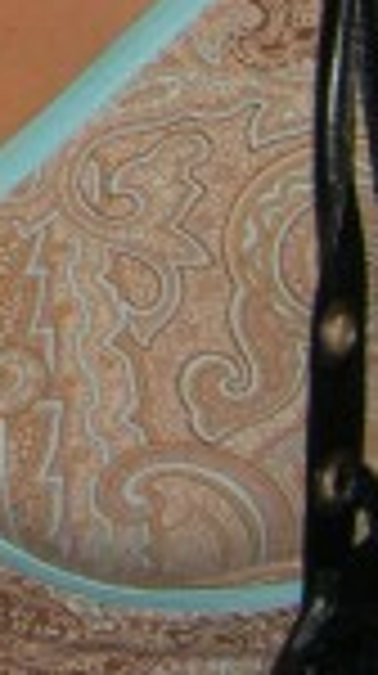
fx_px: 2968
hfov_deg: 6.9
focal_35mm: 166
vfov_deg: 12.5
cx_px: -504
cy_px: -220
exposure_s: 1/60
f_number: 2.8
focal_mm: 7.9
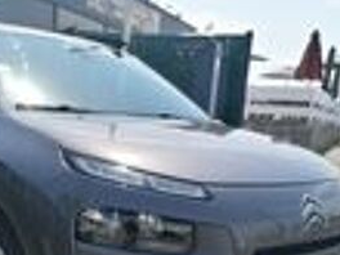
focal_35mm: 49
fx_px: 481
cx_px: 115
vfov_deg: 28.6
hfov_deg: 38.5
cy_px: 228
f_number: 1.8
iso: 50
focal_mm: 4.75
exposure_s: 1/1447
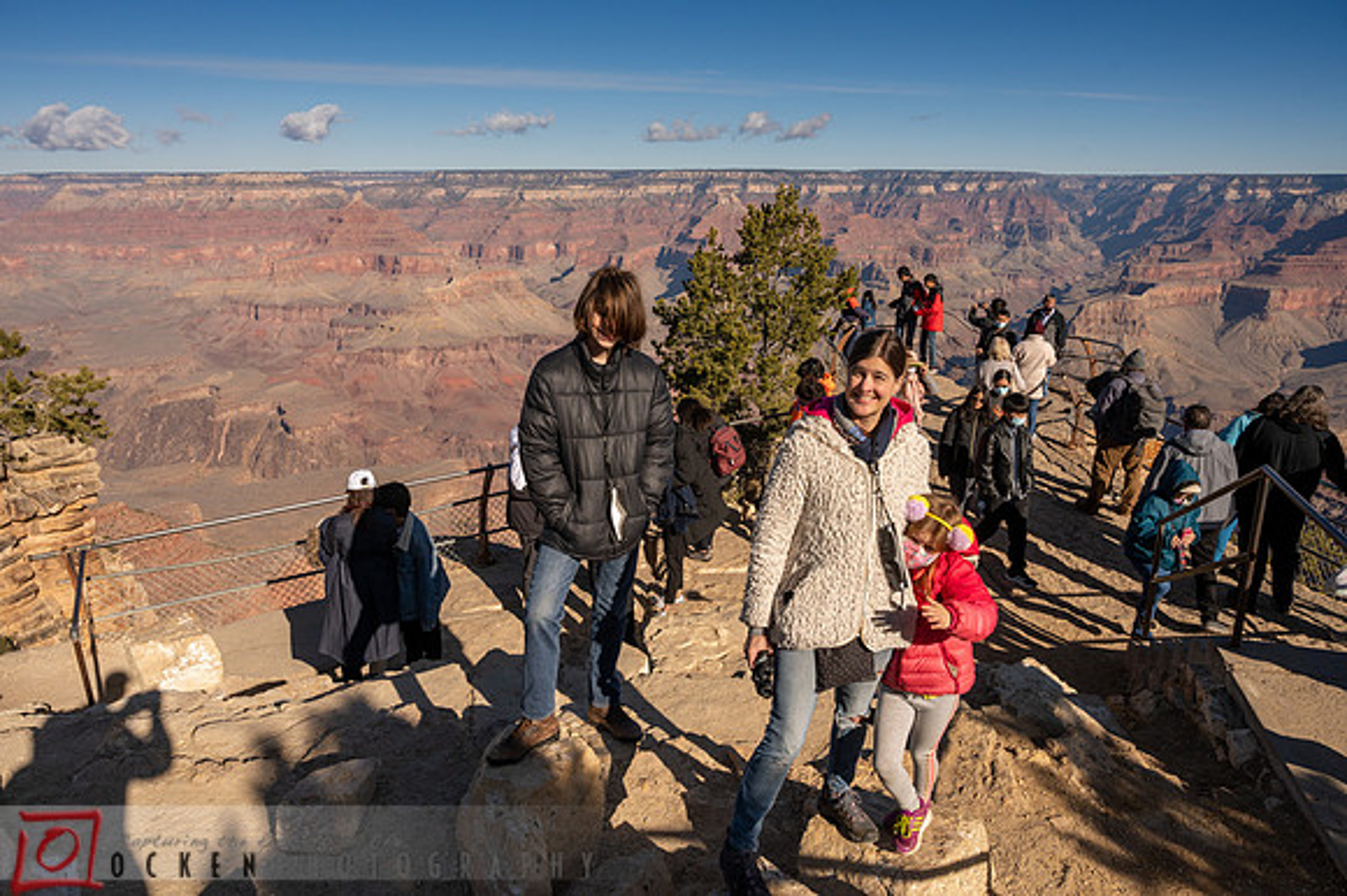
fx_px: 919
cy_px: 448
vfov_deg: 52.0
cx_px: 674
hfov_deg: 72.5
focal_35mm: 25
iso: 400
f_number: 8
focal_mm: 24
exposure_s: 1/1600
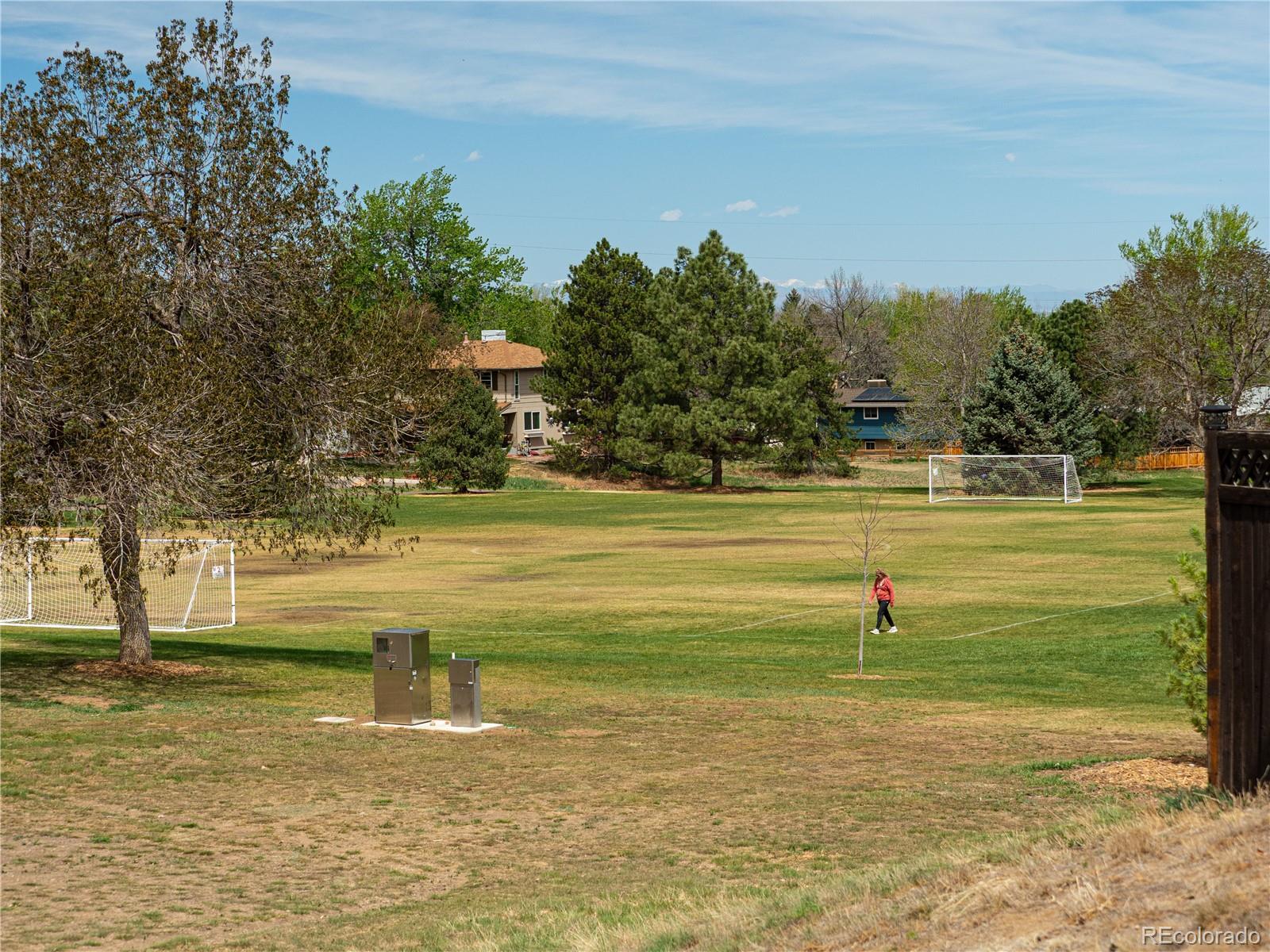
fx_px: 2935
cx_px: 635
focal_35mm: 80
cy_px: 476
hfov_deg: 24.4
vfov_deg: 18.4
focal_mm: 40
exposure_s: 1/1000
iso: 200
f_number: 4
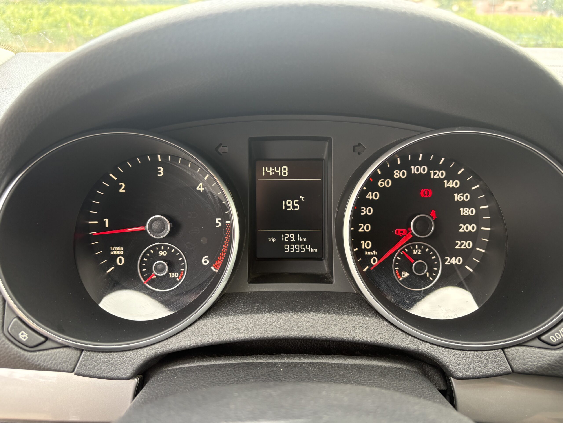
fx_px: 423
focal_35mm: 26
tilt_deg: -22.3
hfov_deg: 67.3
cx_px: 282
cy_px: 212
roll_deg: -3.3
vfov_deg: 53.1
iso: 125
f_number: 1.6
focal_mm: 5.96
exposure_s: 1/76
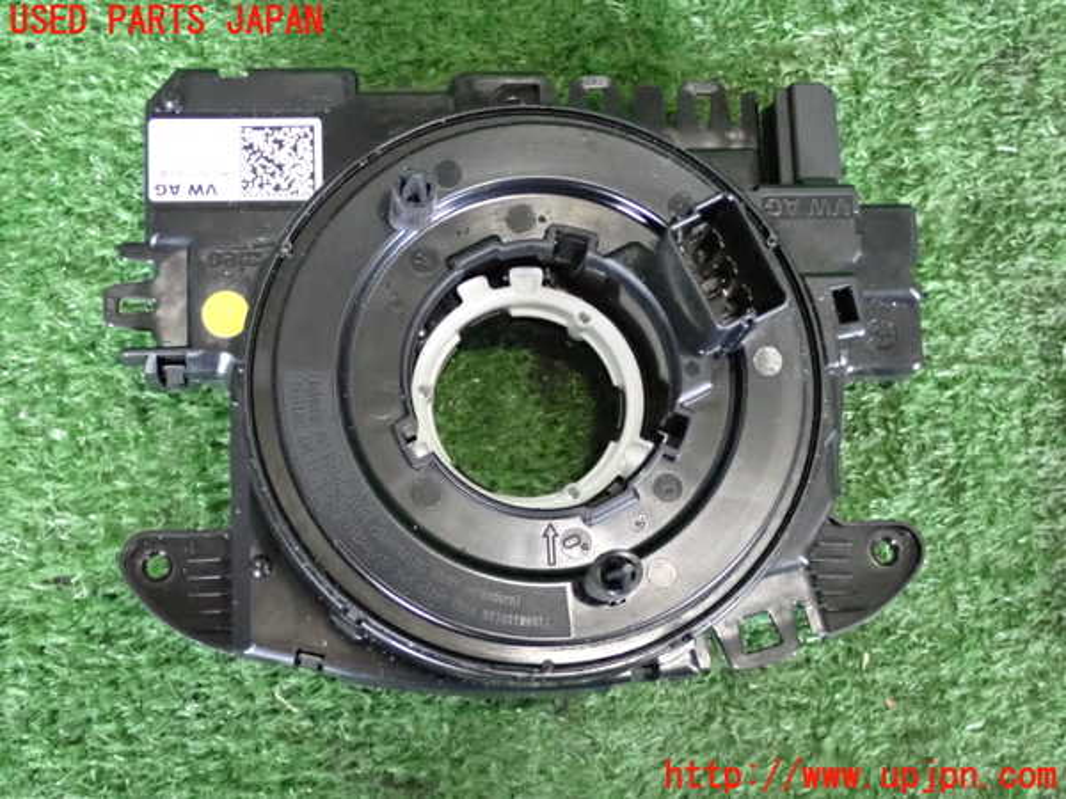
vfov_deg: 21.9
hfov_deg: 29.0
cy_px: 400
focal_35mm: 67
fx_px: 2063
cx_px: 533
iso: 3200
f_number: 3.8
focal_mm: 11.88
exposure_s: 1/60
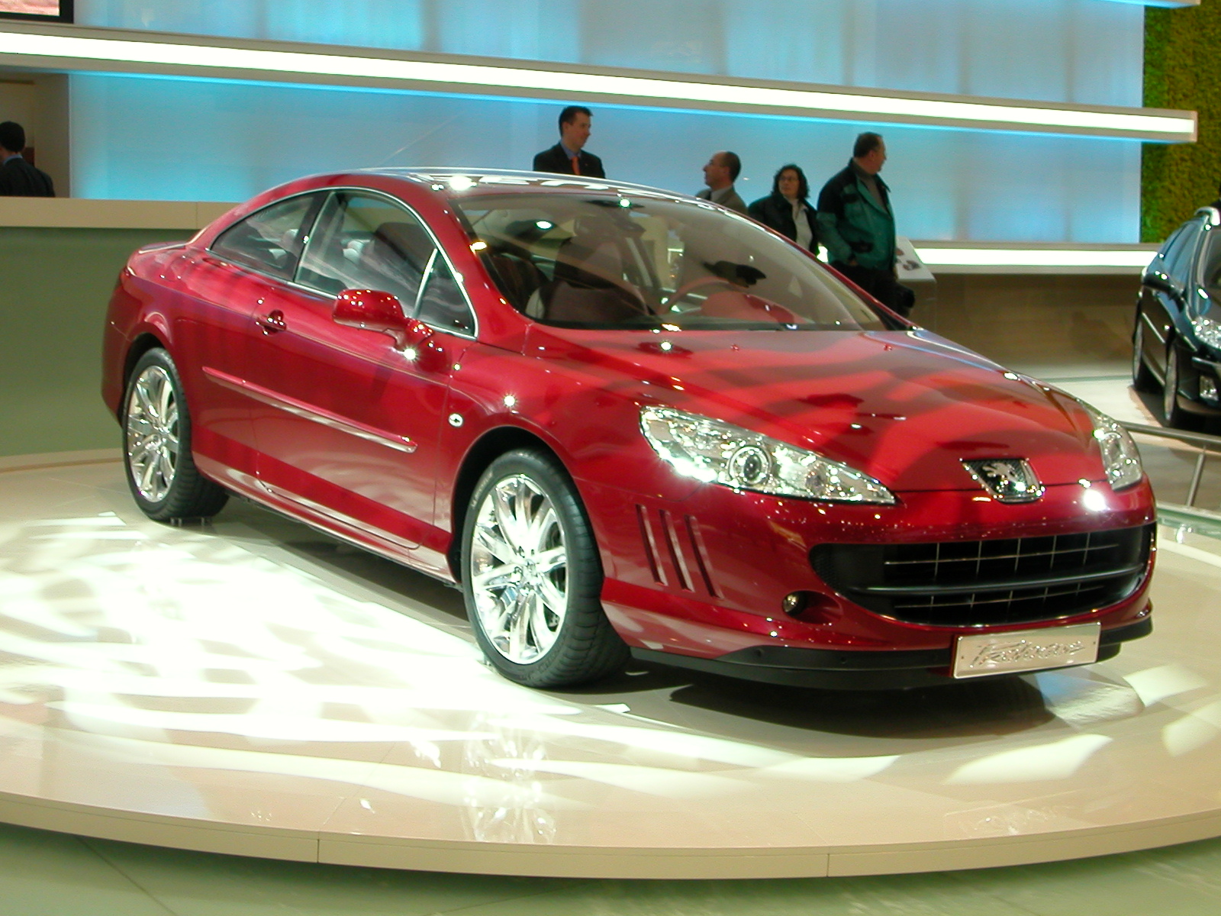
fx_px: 2046
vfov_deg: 25.2
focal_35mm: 58
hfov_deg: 33.2
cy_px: 458
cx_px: 610
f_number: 3.4
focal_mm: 8.9
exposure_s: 1/28.3
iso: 100
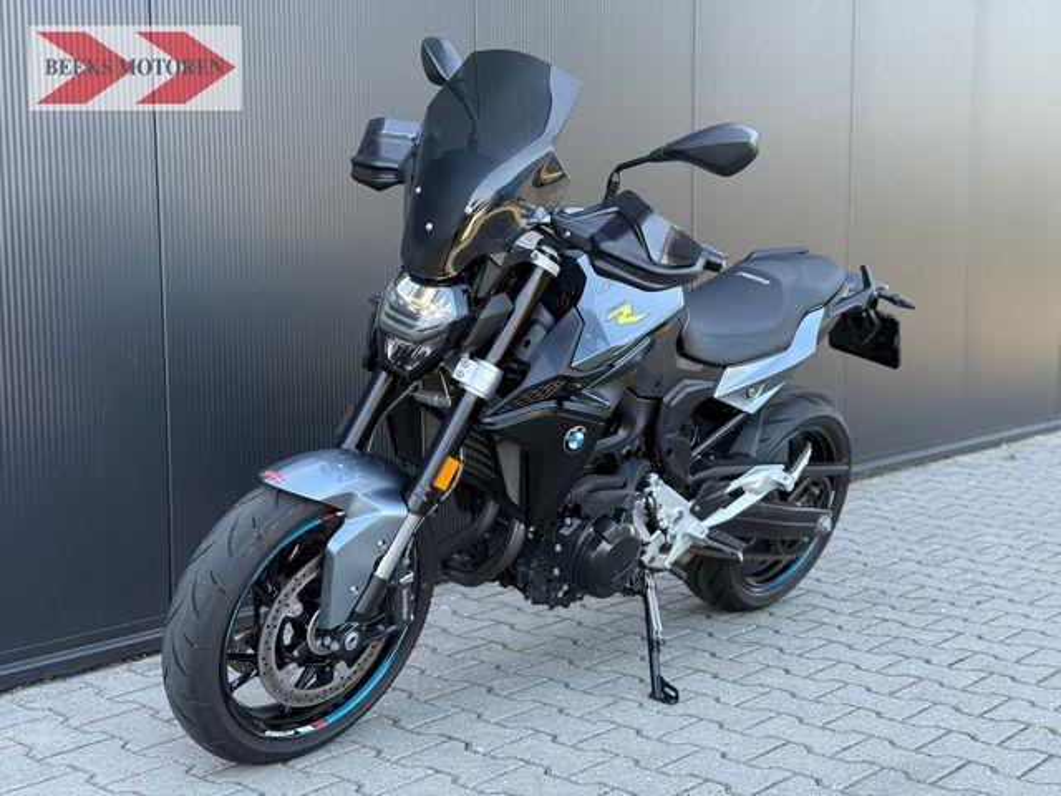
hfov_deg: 39.7
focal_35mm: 48
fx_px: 1471
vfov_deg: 30.3
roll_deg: +0.6
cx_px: 530
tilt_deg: -5.6
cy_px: 398
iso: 100
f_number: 1.78
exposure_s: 1/242
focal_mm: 6.76
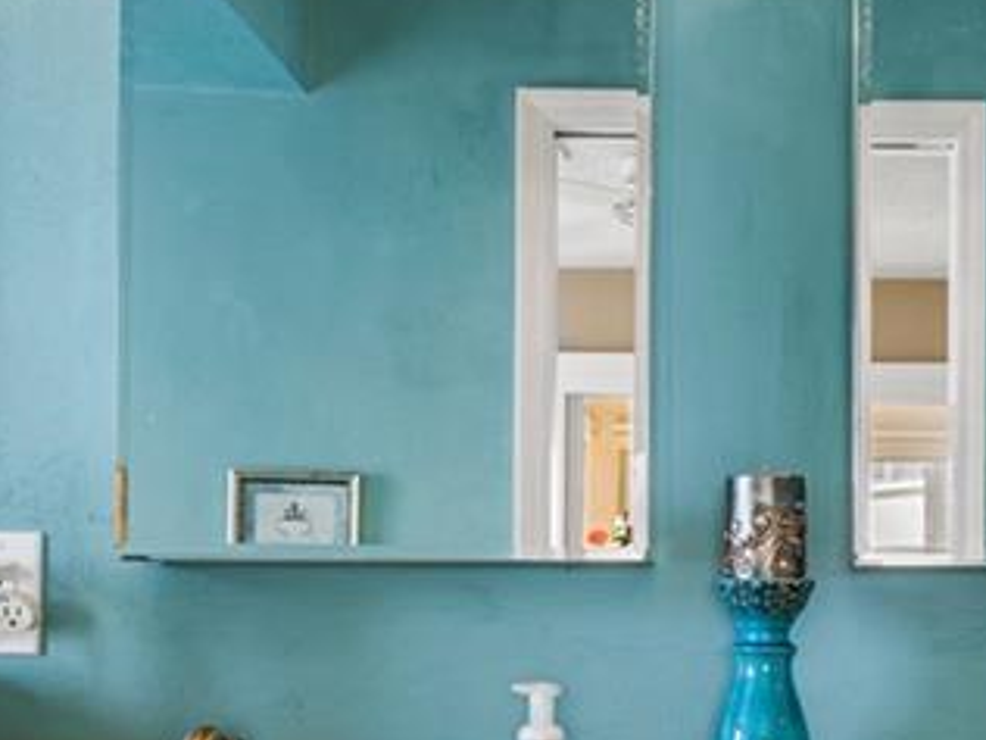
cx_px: 783
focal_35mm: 58
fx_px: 1666
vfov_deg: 24.3
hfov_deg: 32.1
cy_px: 671
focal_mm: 18.8
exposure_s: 1/3
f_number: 8
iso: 400
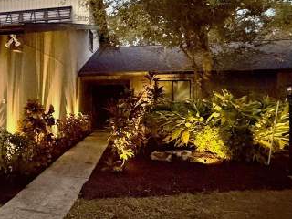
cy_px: 108
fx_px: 295
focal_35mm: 35
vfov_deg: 40.7
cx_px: 56
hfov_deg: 49.4
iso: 1600
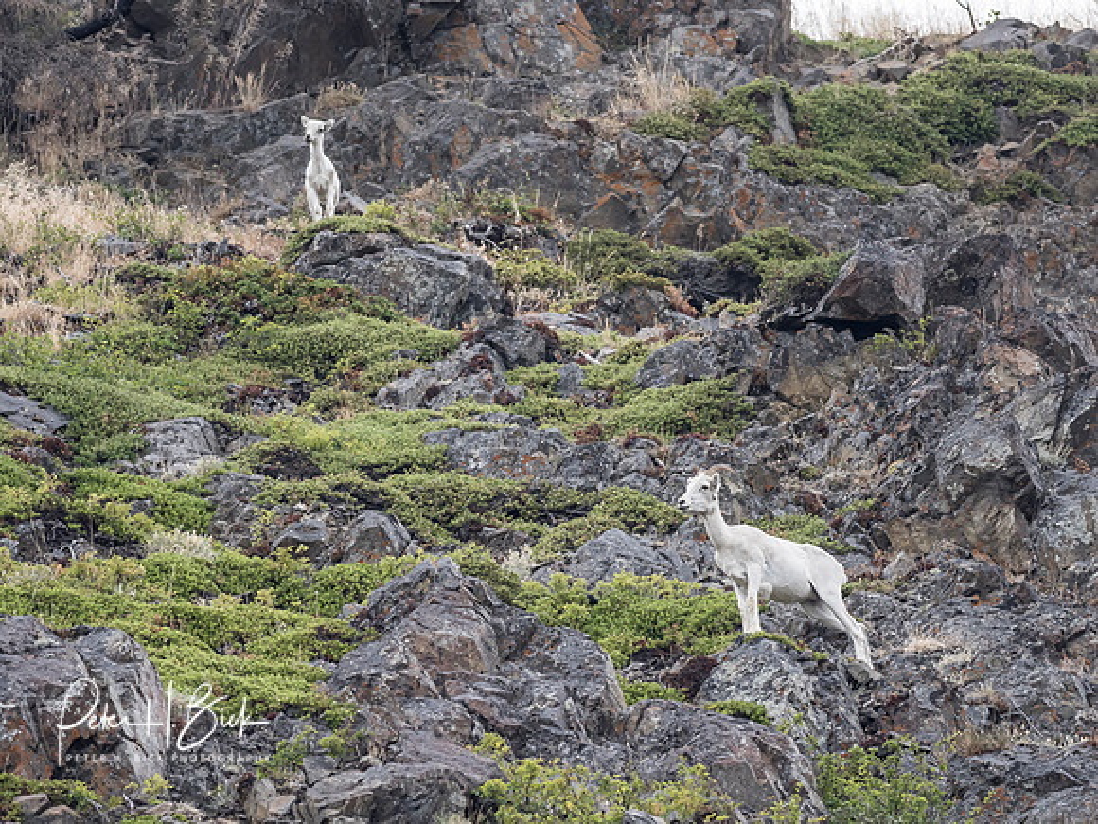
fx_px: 19063
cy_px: 412
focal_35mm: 601
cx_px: 549
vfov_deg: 2.5
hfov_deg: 3.3
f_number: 4
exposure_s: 1/320
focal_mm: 300
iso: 640
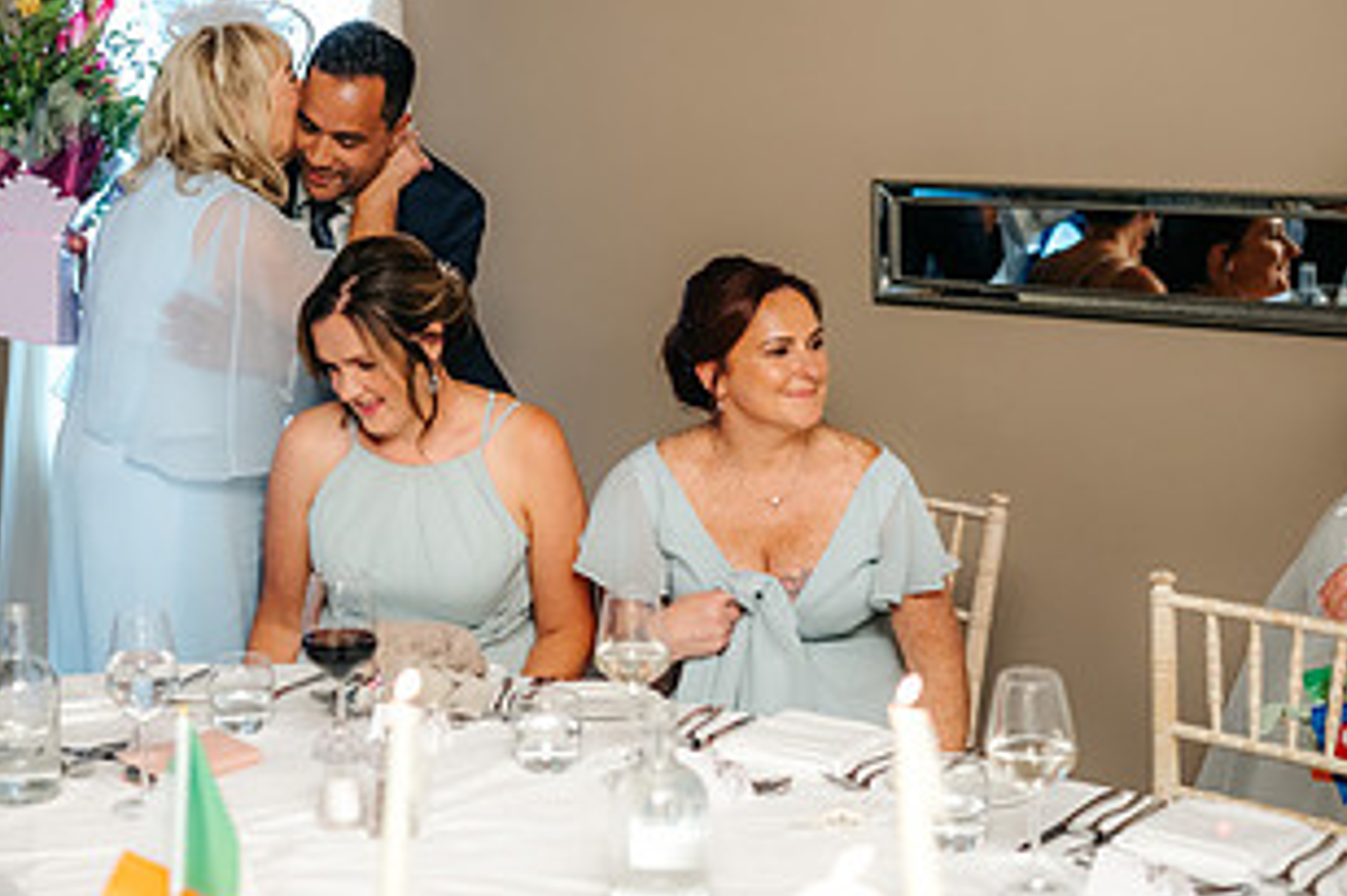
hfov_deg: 30.0
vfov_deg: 20.4
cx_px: 337
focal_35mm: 66
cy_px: 181
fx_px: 2468
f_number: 1.6
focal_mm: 35
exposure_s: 1/200
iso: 800
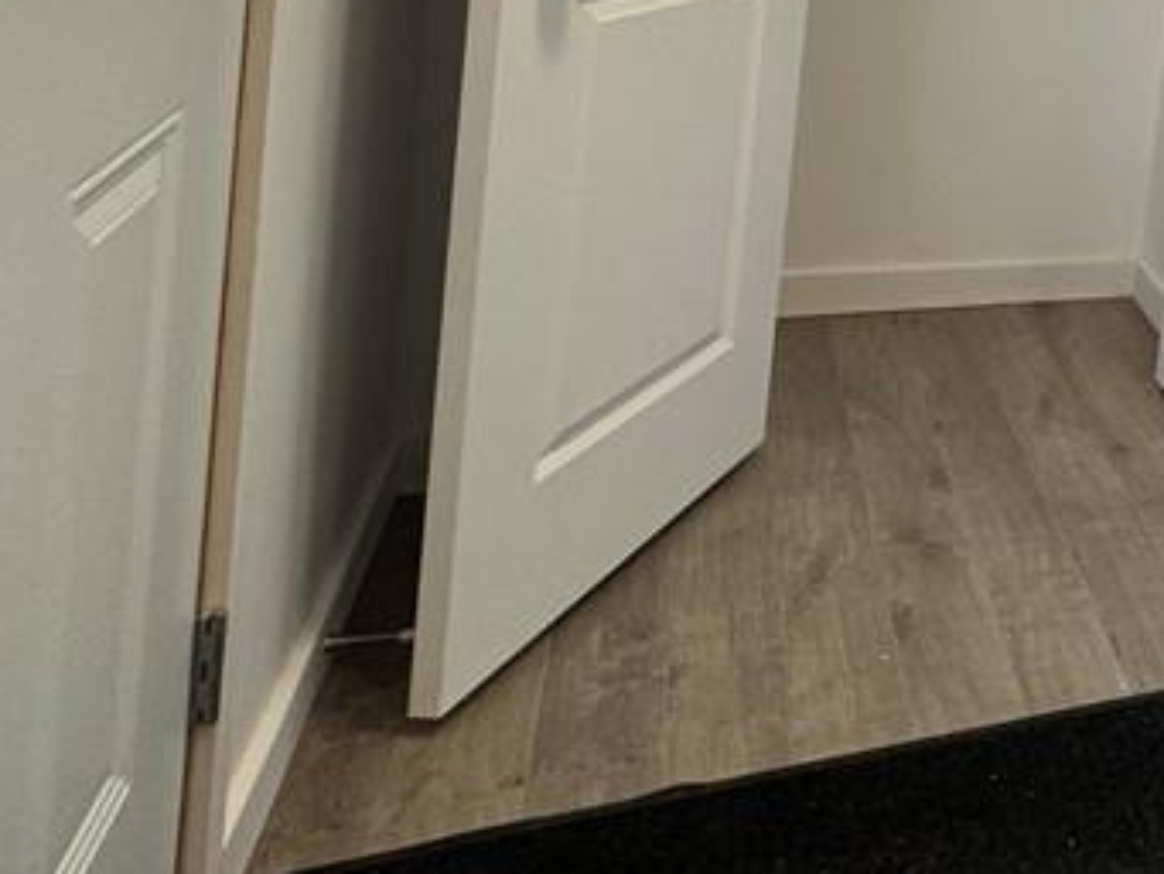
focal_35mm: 42
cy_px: -99
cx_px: 1608
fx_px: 1413
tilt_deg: -2.6
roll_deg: -7.2
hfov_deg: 31.3
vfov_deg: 30.5
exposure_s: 1/120
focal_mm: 2.22
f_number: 2.2
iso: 64
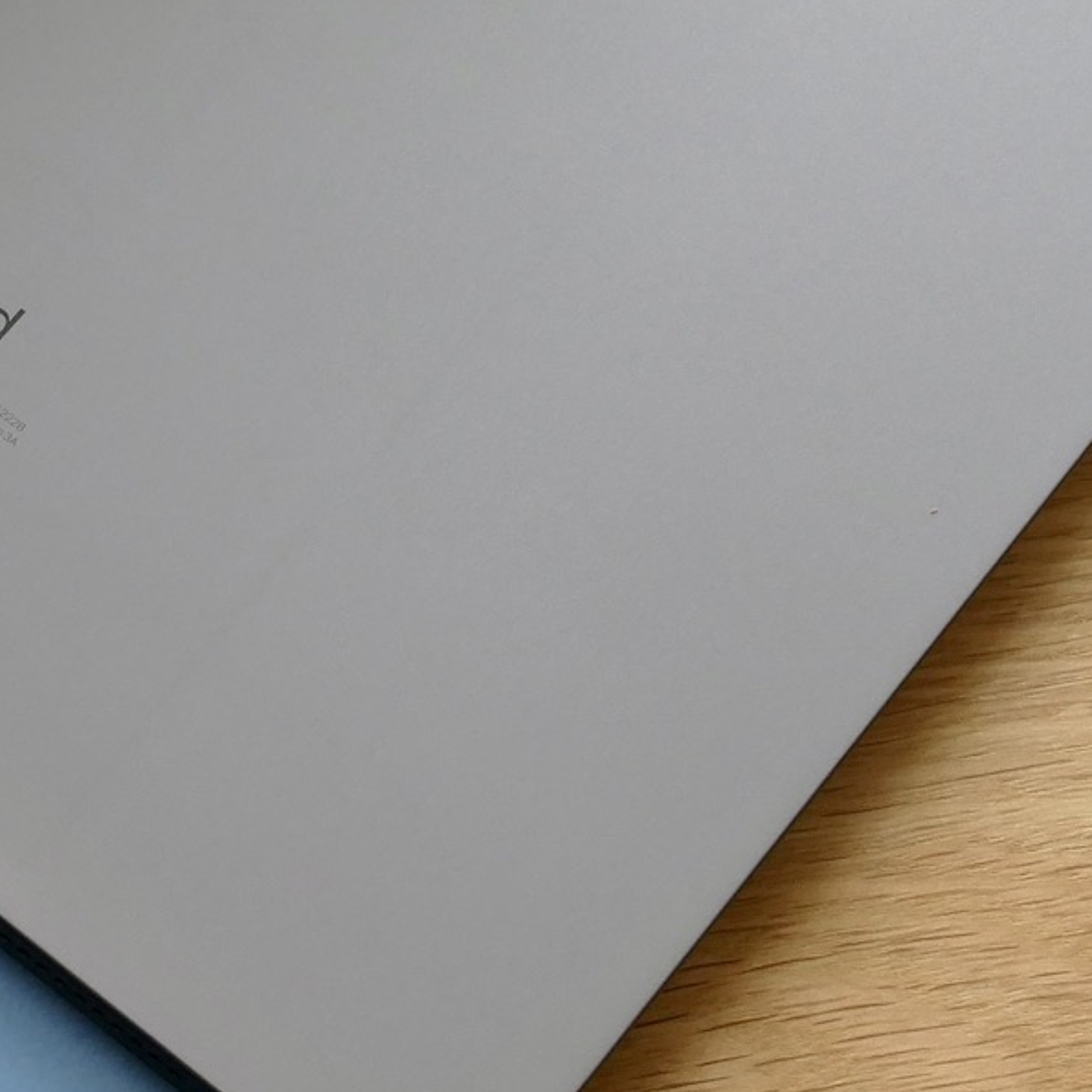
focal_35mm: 137
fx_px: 4890
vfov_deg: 12.7
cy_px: 555
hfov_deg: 12.3
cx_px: -369
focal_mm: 17.54
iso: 500
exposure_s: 1/80
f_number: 4.5
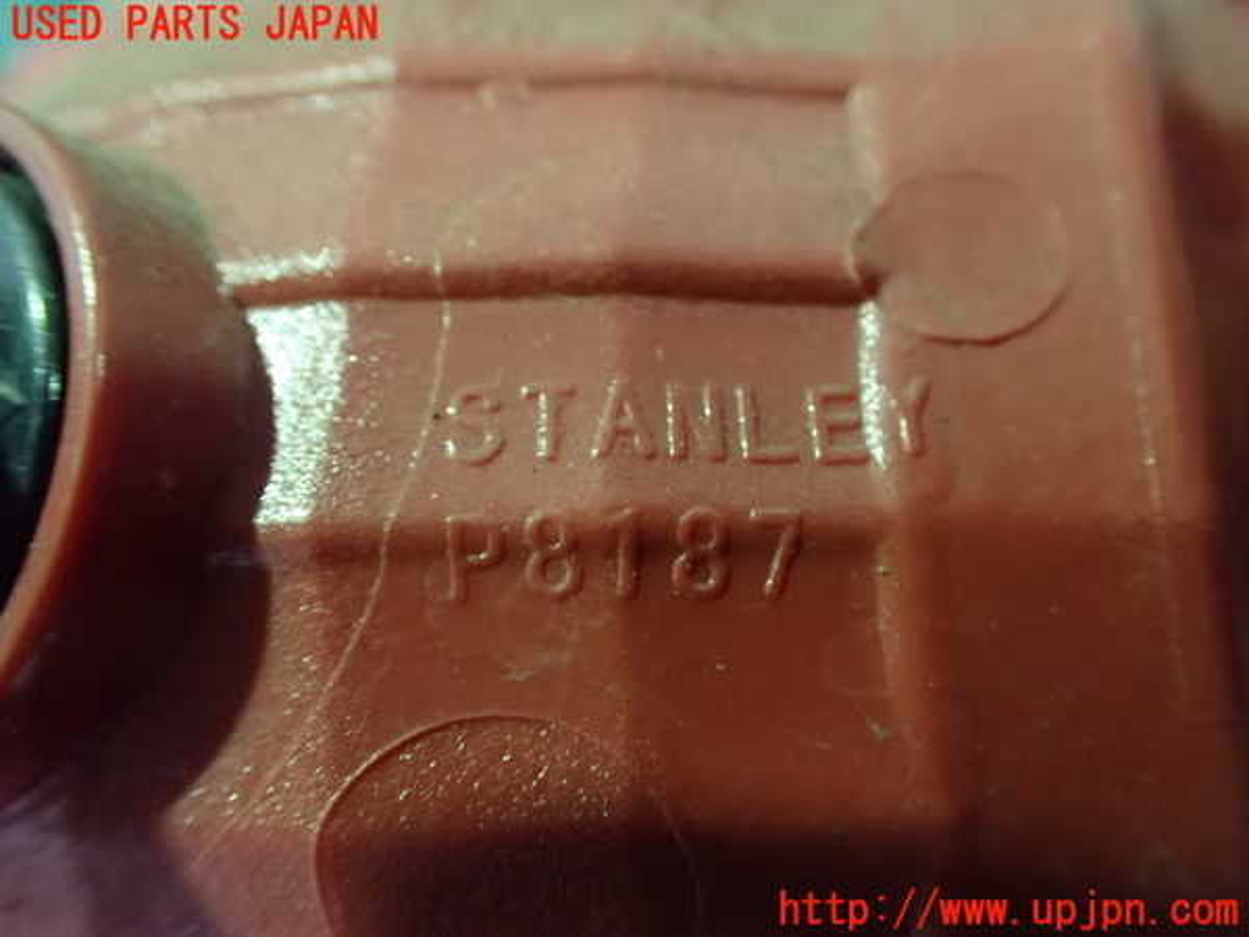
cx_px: 624
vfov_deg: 46.8
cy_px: 468
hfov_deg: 60.0
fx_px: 1082
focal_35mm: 30
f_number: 2.3
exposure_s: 1/30
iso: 1600
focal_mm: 5.4
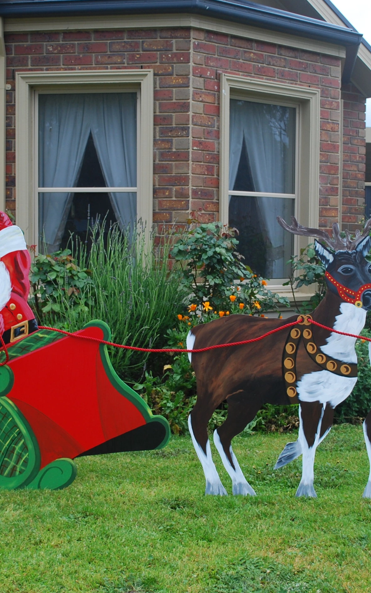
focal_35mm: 55
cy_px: 296
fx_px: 890
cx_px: 199
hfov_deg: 23.5
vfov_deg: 36.9
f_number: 4.5
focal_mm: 24
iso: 200
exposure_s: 1/80
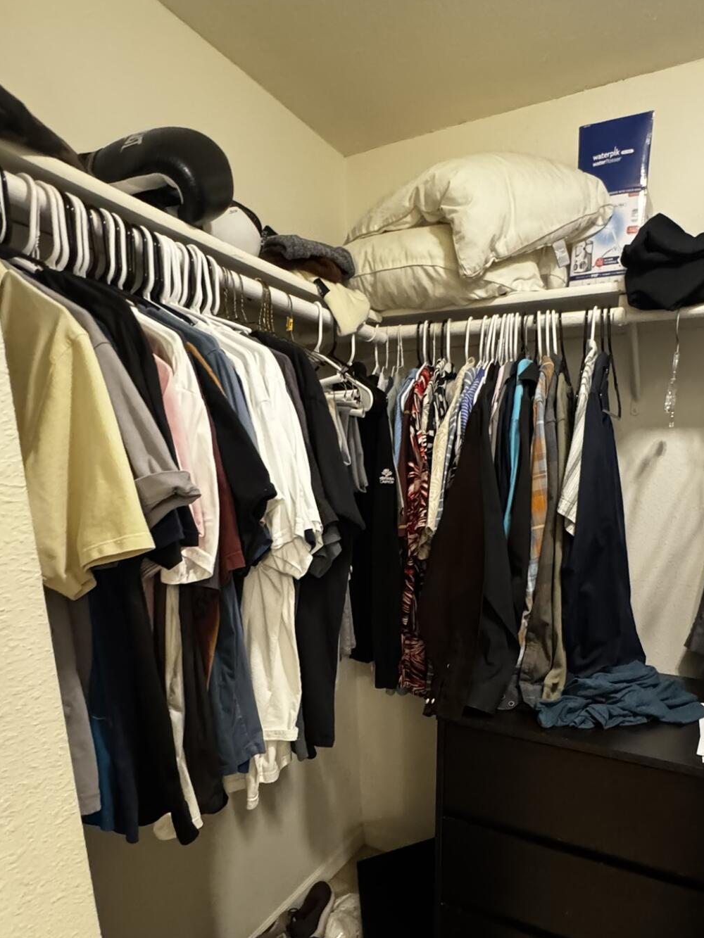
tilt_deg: -14.7
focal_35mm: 21
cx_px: 436
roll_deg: +1.1
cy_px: 619
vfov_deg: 76.7
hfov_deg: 62.6
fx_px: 569
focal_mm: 2.22
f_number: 2.2
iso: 1250
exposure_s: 1/60
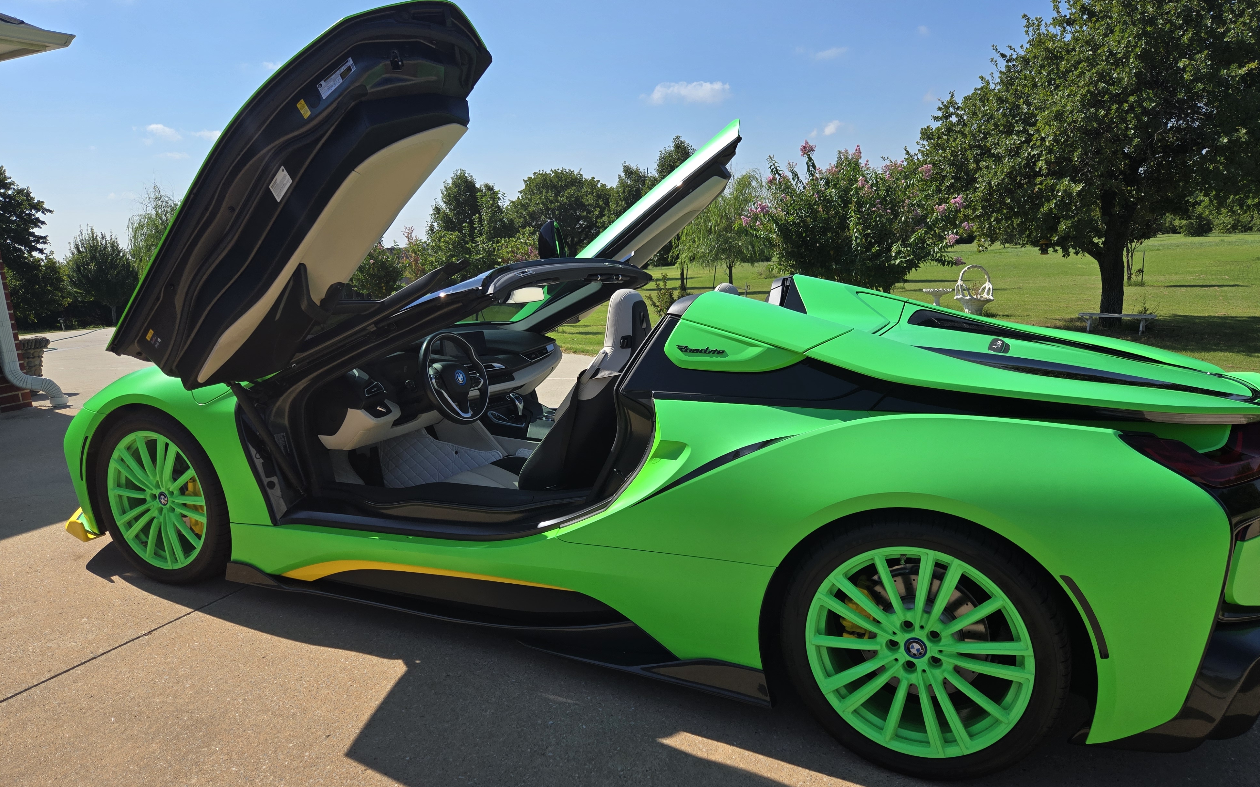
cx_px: 643
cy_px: 405
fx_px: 858
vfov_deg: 49.3
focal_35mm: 25
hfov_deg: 72.5
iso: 32
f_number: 1.8
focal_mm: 5.4
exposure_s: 1/2921
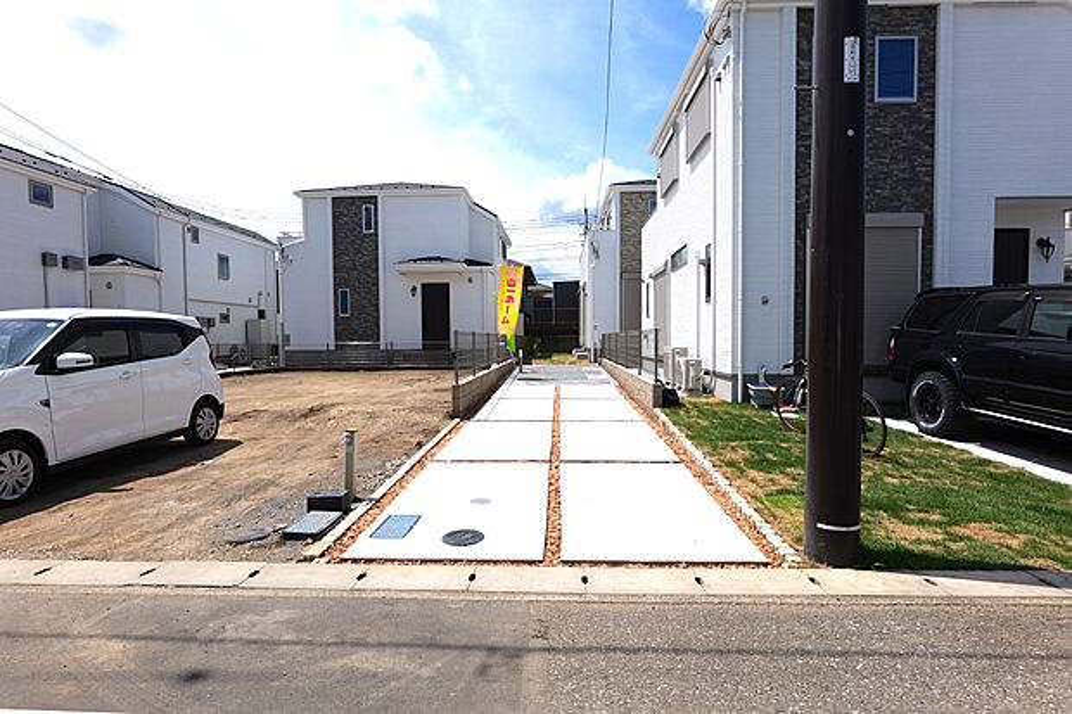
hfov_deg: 90.0
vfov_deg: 67.4
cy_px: 357
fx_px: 536
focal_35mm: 18
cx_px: 536
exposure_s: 1/500
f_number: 8
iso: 100
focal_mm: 18
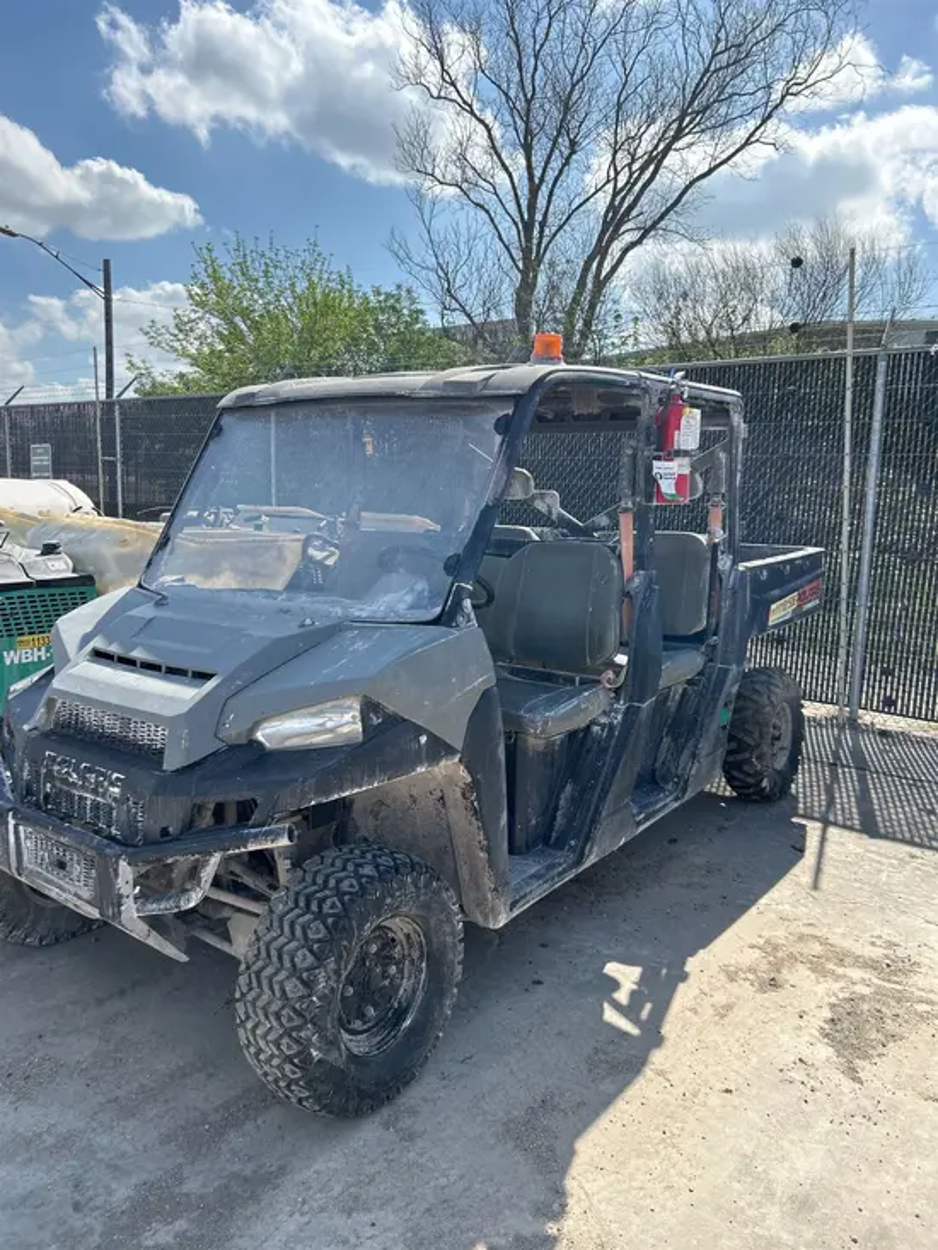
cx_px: 469
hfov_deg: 53.1
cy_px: 625
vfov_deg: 67.3
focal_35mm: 26
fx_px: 939
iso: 50
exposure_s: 1/3704
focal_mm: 5.7
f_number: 1.5
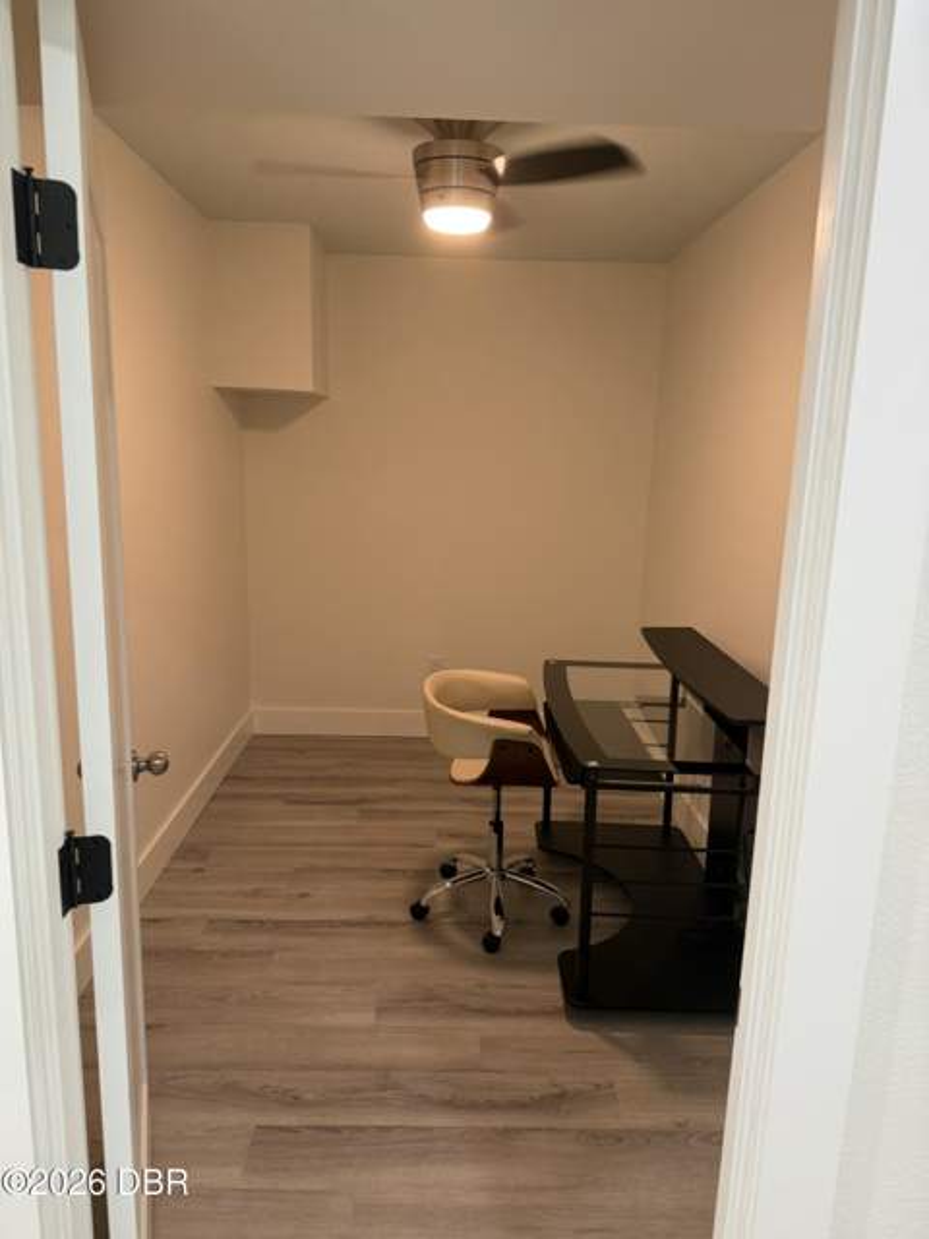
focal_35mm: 24
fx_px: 859
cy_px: 620
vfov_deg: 71.6
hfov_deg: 56.8
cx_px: 464
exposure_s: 1/60
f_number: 1.78
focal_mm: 6.76
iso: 160
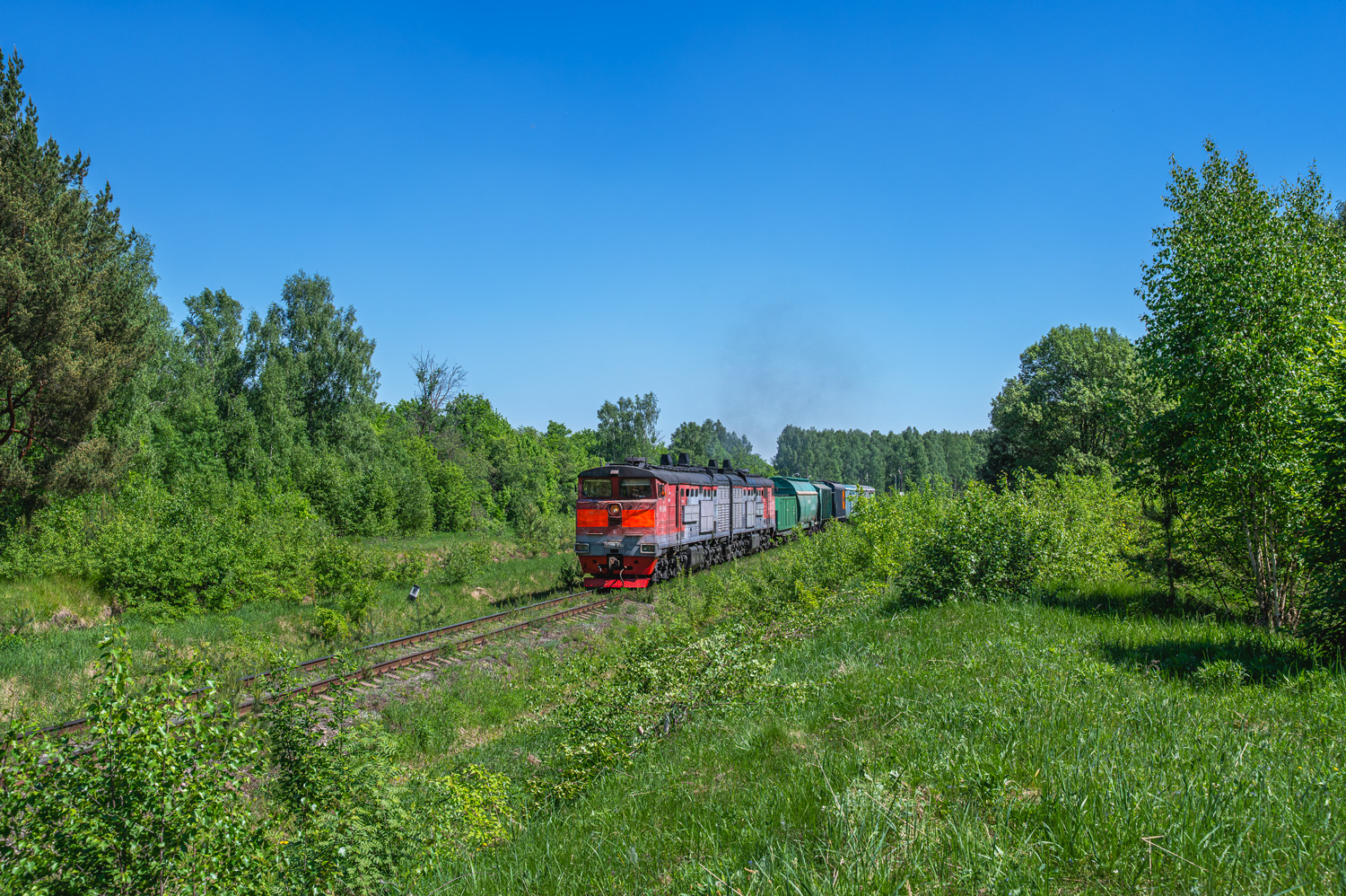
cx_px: 673
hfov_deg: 53.2
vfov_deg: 36.8
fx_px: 1345
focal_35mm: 36
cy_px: 448
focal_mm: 36
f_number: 8
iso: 100
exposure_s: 1/800
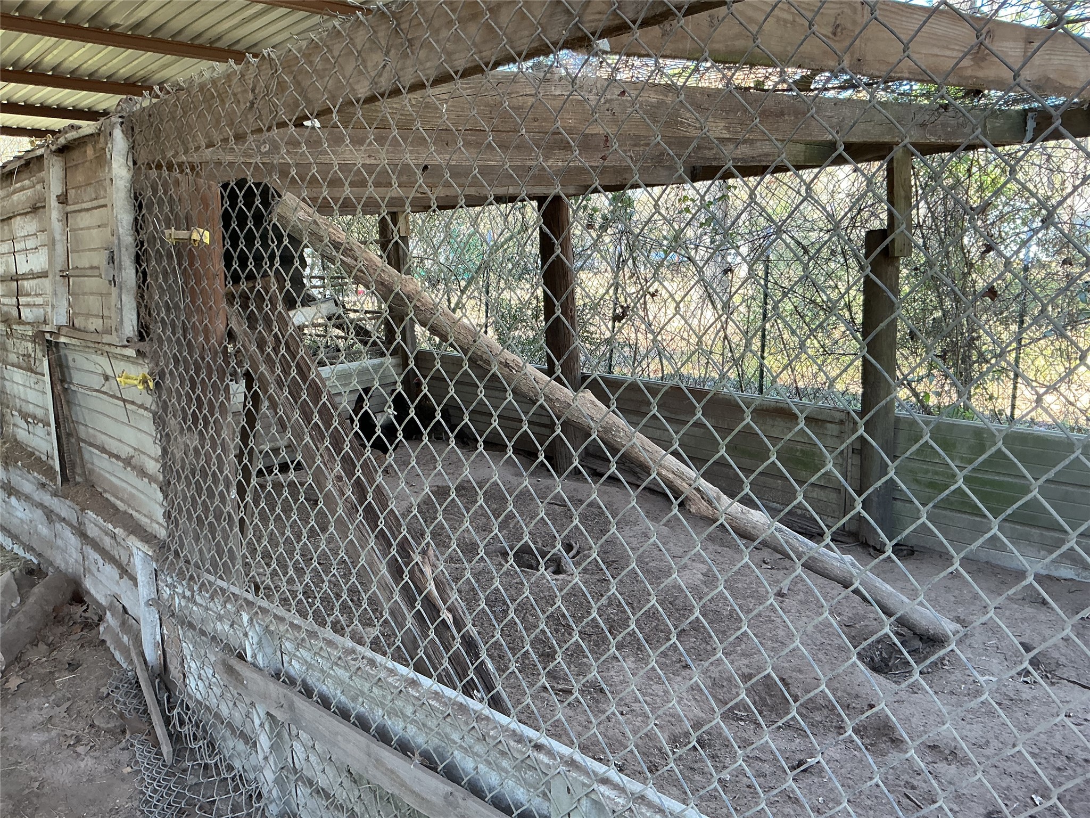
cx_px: 545
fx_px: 913
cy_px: 409
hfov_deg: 61.7
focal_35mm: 29
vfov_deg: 48.2
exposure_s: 1/120
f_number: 1.8
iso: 64
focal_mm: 3
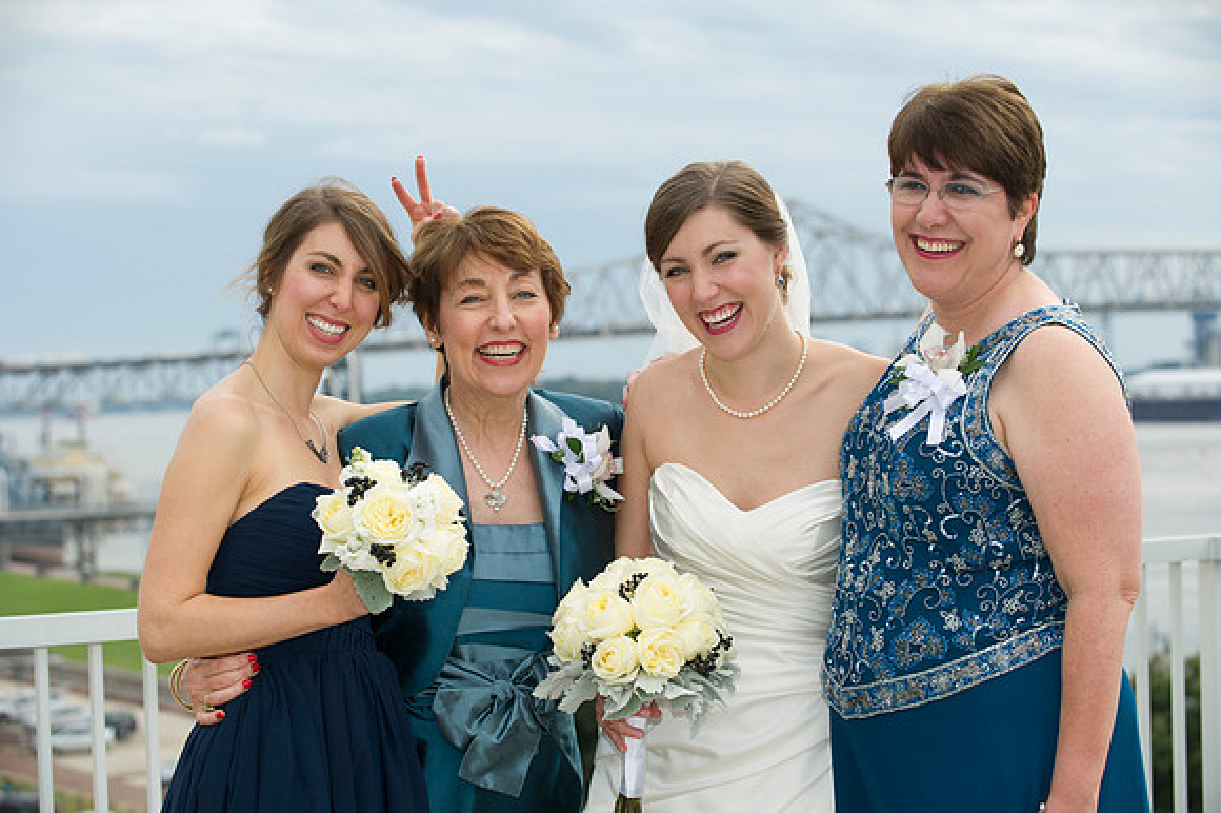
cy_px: 406
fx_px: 2915
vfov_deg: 15.9
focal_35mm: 86
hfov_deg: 23.7
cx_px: 610
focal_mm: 86
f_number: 4.5
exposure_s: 1/200
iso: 200
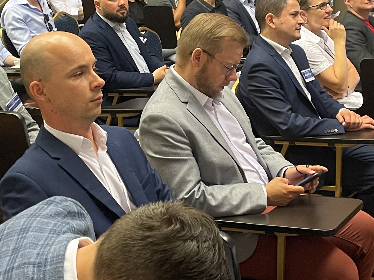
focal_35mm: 78
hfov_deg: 25.0
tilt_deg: -10.3
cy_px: 96
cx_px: 189
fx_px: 843
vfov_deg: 18.8
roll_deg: +0.0
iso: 160
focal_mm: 4.2
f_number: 1.6
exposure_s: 1/50
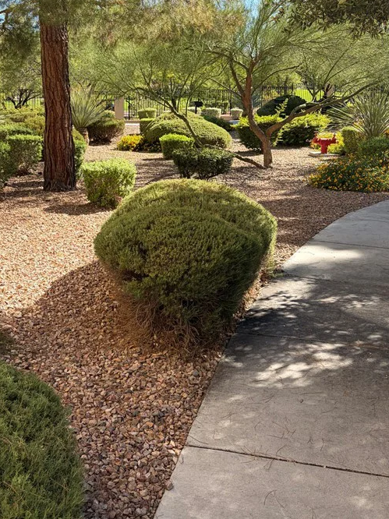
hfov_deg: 35.9
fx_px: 600
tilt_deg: -7.7
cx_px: 165
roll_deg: -0.5
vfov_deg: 46.3
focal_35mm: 40
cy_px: 185
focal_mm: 5.96
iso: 50
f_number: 1.6
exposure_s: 1/1117
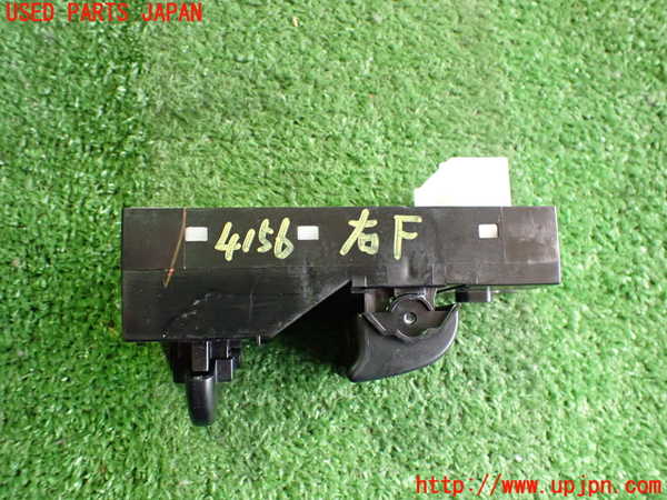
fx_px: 578
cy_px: 250
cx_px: 334
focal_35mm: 30
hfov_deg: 60.0
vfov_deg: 46.8
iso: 800
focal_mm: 5.4
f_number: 2.3
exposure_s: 1/60
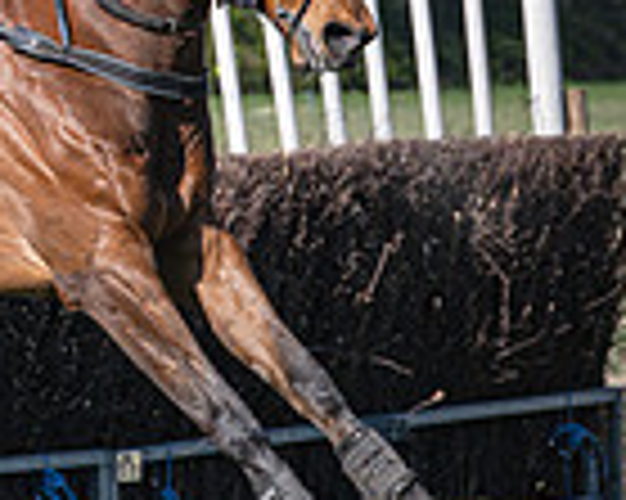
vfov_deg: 3.9
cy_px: 153
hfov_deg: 4.8
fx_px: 7276
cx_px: -928
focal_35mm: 393
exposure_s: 1/1600
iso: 200
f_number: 4
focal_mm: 70
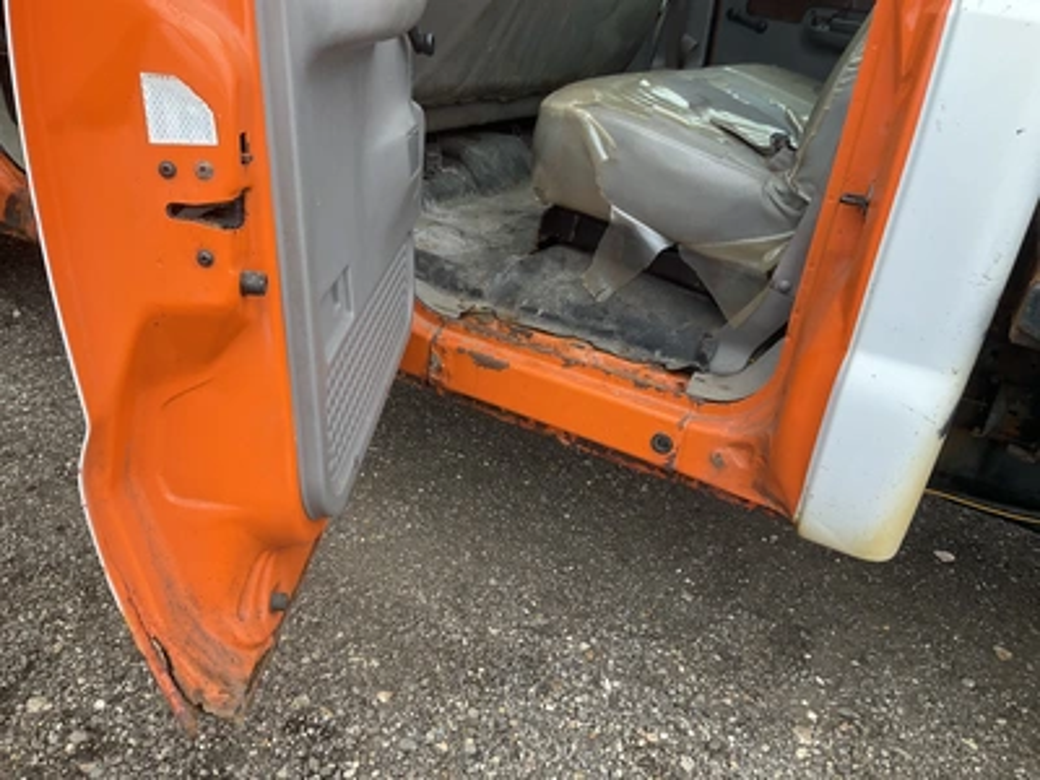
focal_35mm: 29
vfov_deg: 48.2
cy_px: 390
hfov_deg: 61.7
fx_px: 871
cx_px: 520
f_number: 1.8
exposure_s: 1/122
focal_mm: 3
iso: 20
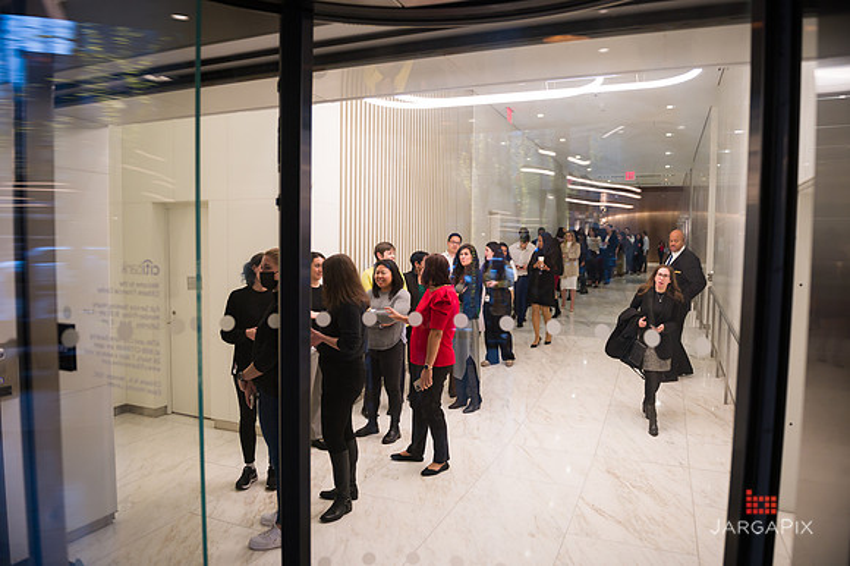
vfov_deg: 53.1
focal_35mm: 24
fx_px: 566
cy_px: 283
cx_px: 425
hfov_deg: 73.8
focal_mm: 24
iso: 400
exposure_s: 1/200
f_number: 3.2
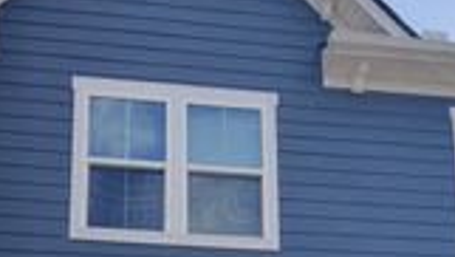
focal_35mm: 54
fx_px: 652
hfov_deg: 38.0
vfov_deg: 18.9
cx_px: 153
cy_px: 411
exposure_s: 1/3065
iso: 50
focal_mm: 3.5
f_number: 2.2
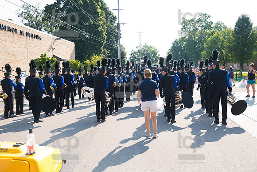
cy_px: 86
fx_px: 243
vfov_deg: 38.9
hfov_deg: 55.8
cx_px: 128
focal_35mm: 34
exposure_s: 1/800
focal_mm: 34
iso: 1250
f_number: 6.3
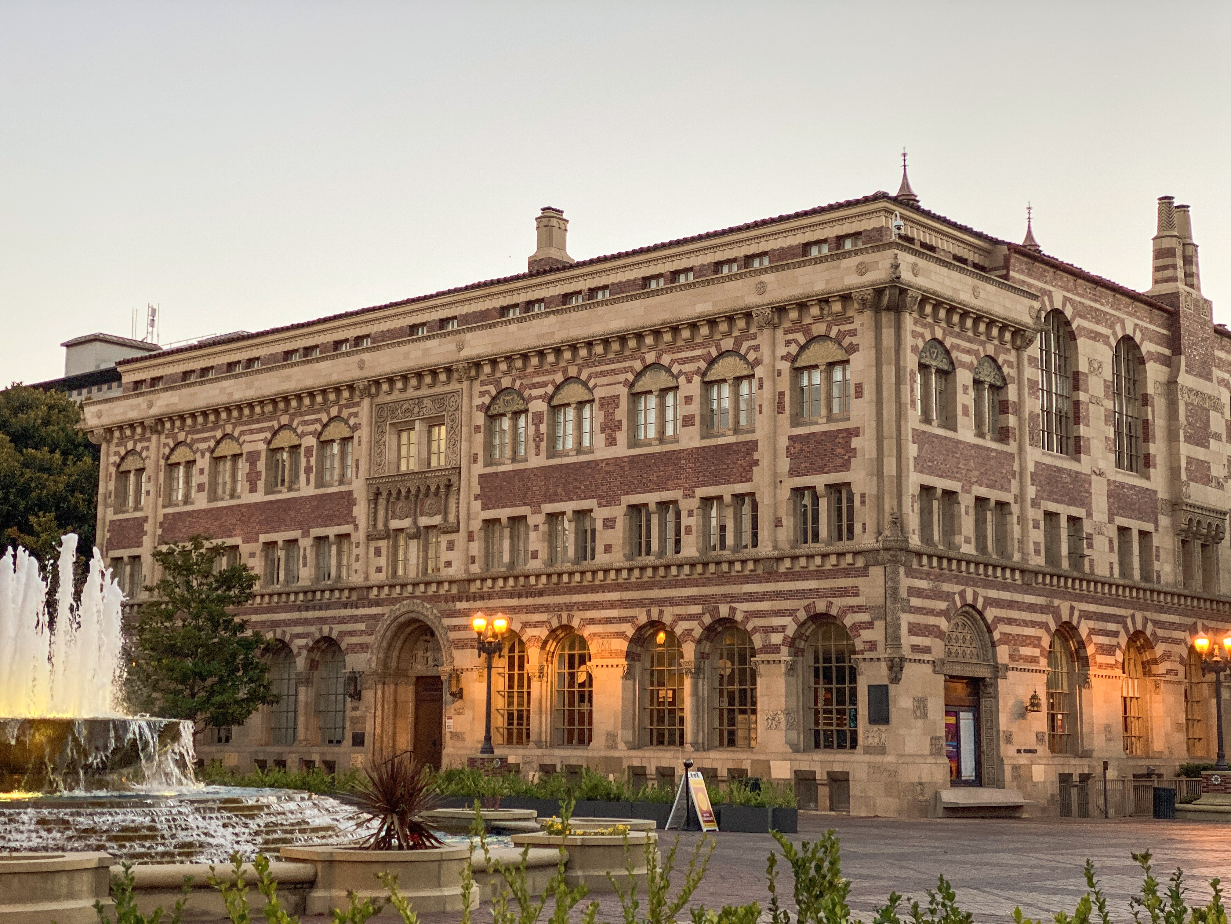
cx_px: 616
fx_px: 1849
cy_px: 462
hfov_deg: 36.8
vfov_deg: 28.0
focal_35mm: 52
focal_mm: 6
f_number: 2
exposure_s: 1/120
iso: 32
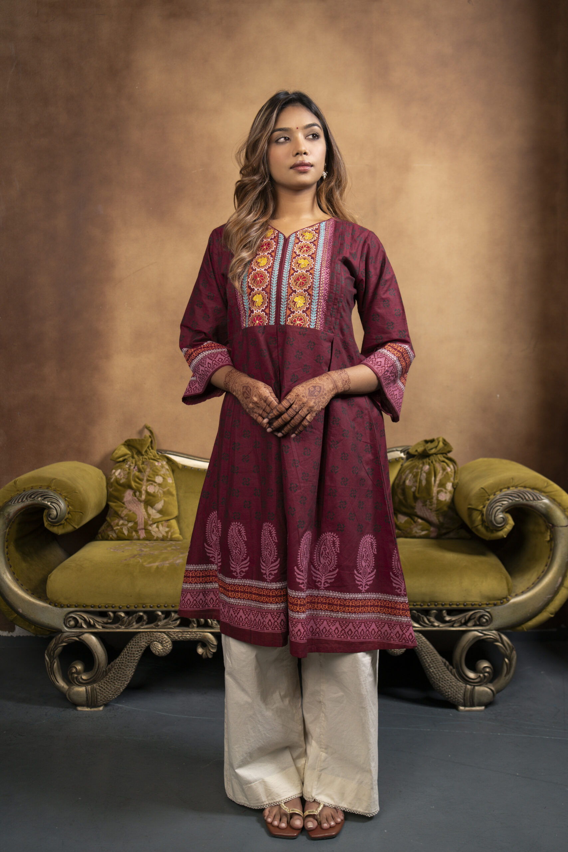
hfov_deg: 37.9
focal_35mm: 35
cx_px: 284
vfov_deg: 54.4
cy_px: 426
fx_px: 828
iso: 400
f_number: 4
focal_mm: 35
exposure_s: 1/160
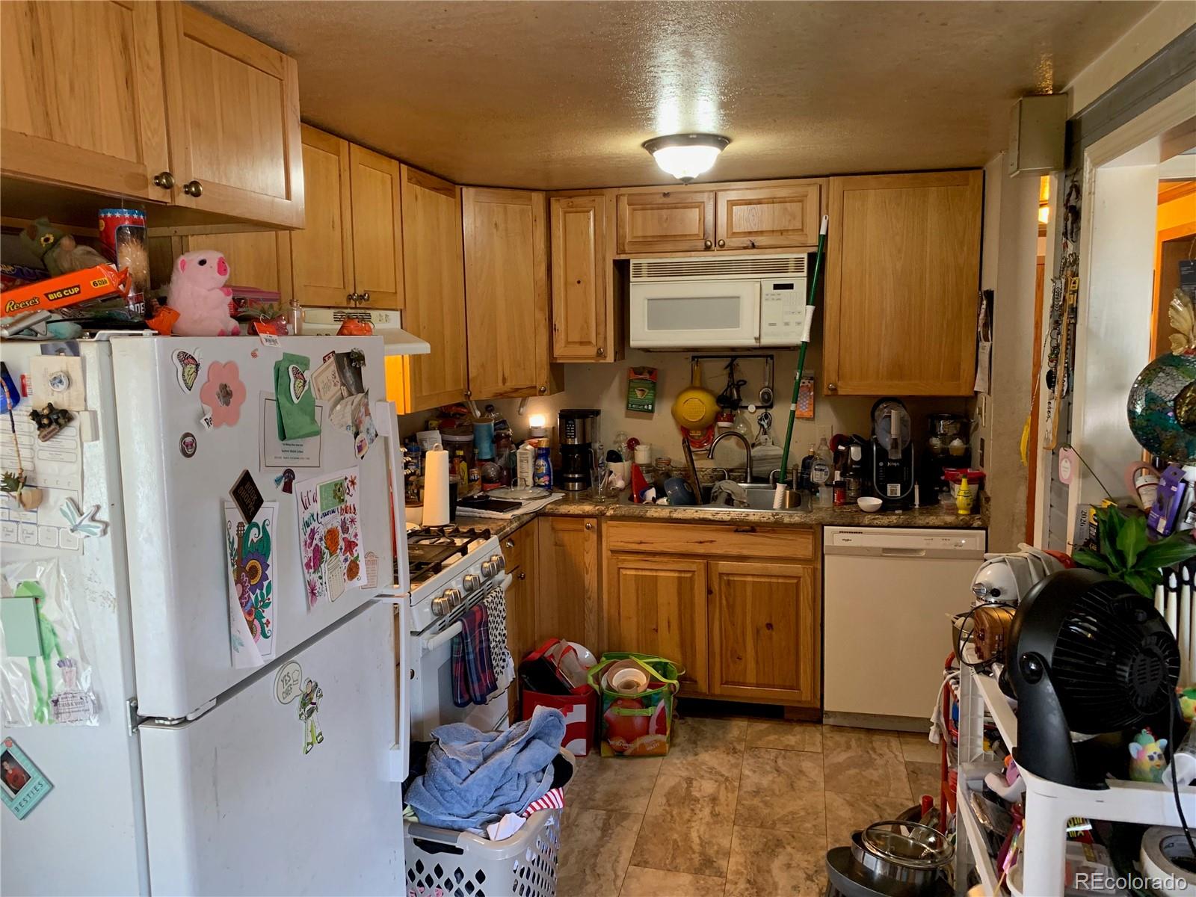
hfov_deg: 67.3
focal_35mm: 26
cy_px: 448
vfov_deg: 53.1
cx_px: 598
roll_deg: +0.5
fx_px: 898
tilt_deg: -6.5
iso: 200
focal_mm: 4.25
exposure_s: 1/60
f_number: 1.8
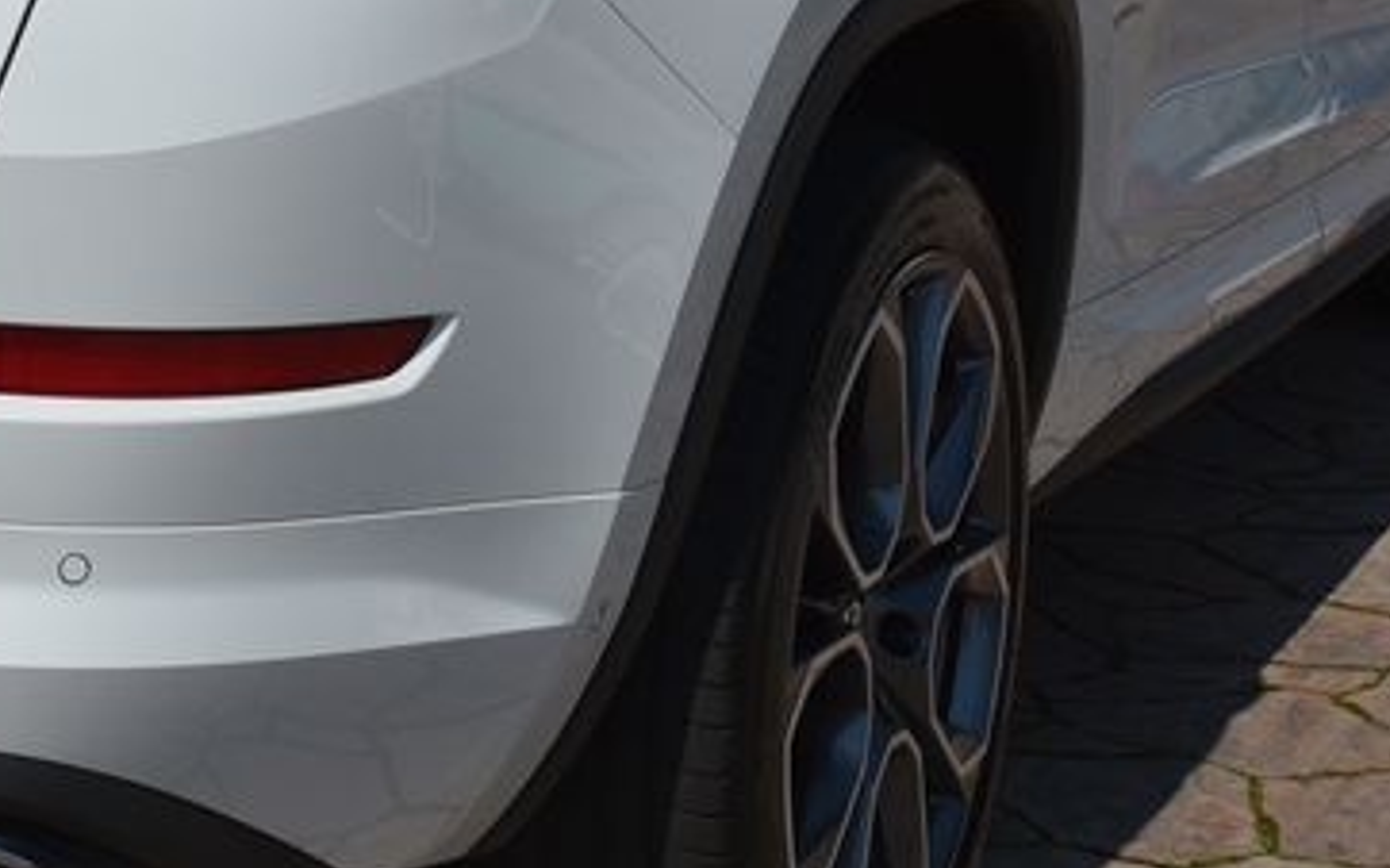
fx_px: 4810
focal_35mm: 127
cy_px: -15
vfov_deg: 10.2
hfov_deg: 16.0
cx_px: -115
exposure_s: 1/800
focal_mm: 44
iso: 500
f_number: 14
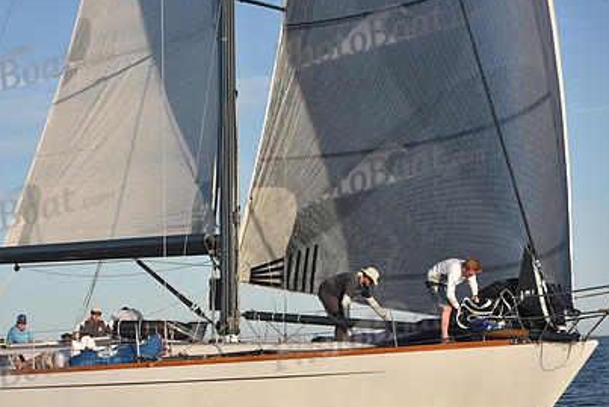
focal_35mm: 108
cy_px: 275
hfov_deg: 18.9
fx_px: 1828
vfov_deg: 12.7
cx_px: 195
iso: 250
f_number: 5.6
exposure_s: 1/800
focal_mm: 75
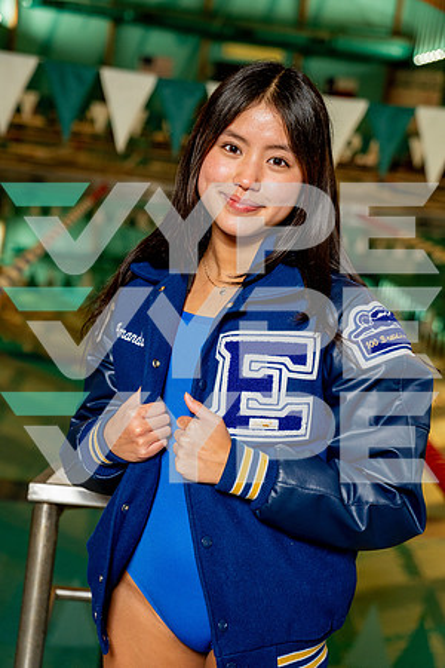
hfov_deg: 20.9
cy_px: 334
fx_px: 1205
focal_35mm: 65
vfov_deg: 31.0
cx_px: 222
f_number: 4
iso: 1600
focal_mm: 65
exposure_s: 1/250
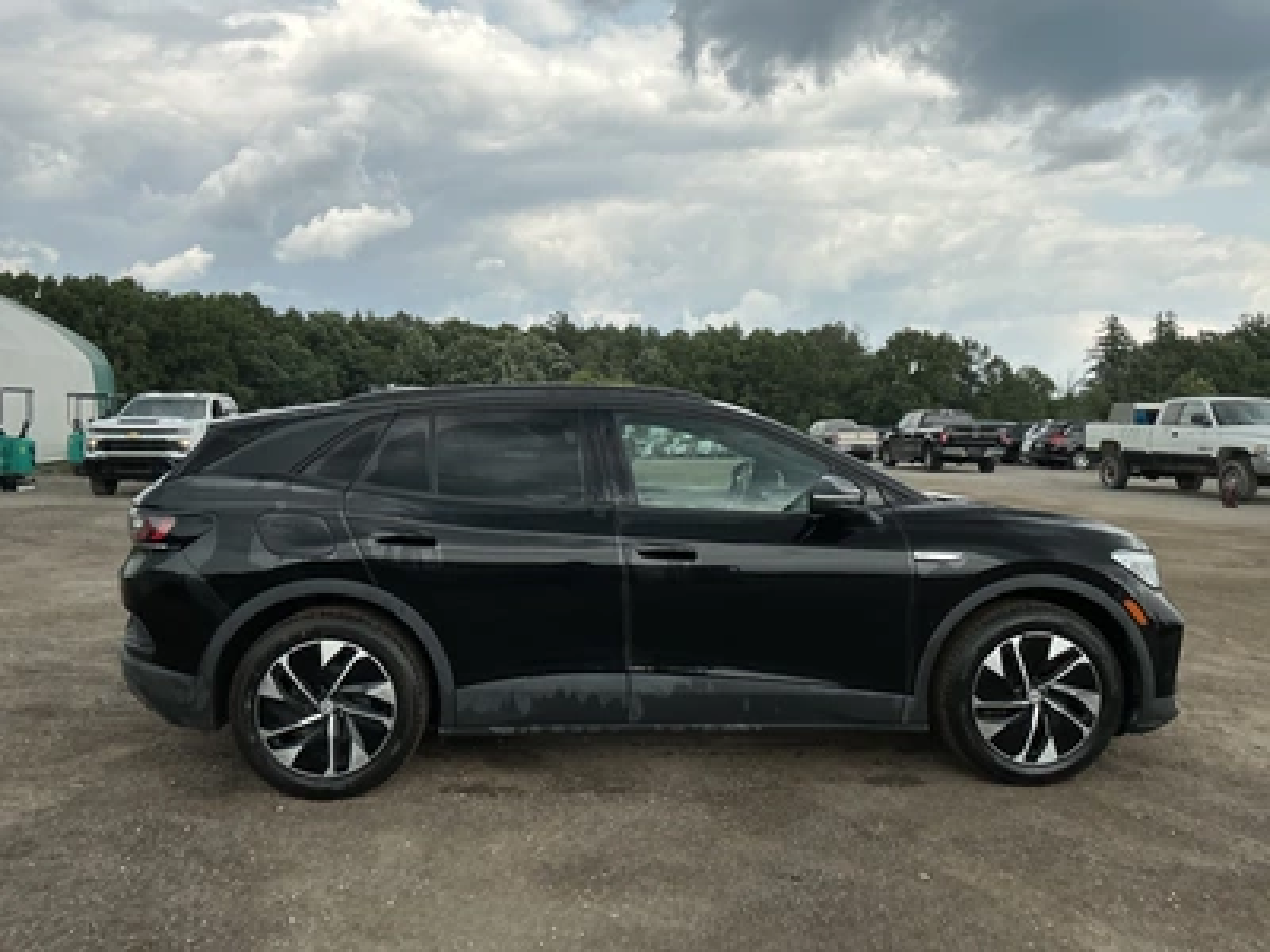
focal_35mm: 28
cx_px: 635
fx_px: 1027
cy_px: 476
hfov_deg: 63.4
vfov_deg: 49.7
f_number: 1.8
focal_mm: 3
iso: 25
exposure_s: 1/1342
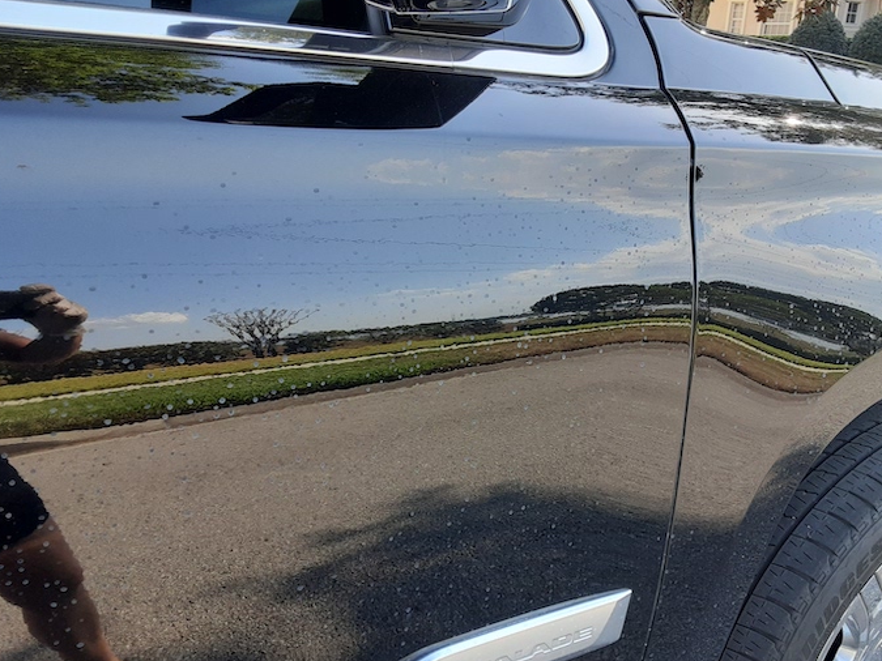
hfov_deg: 56.6
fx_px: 815
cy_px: 372
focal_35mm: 32
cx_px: 503
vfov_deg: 44.1
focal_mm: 2.91
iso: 40
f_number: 1.9
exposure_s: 1/192
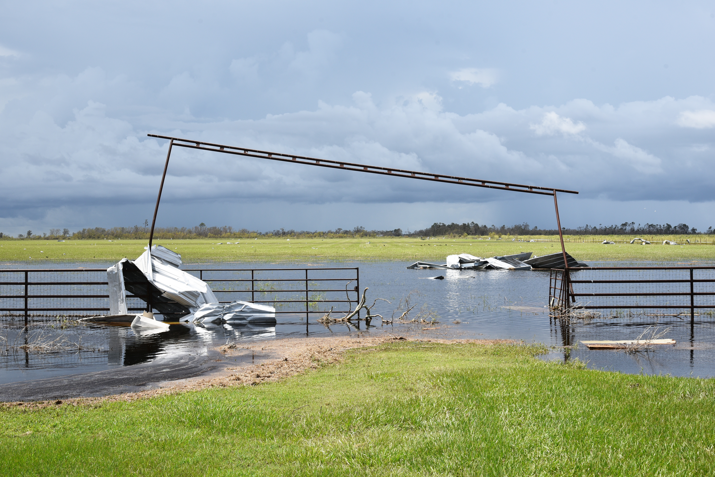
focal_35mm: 46
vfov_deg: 29.3
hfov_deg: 42.7
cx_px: 358
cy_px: 238
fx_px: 914
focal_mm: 46
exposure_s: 1/500
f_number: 11
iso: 250
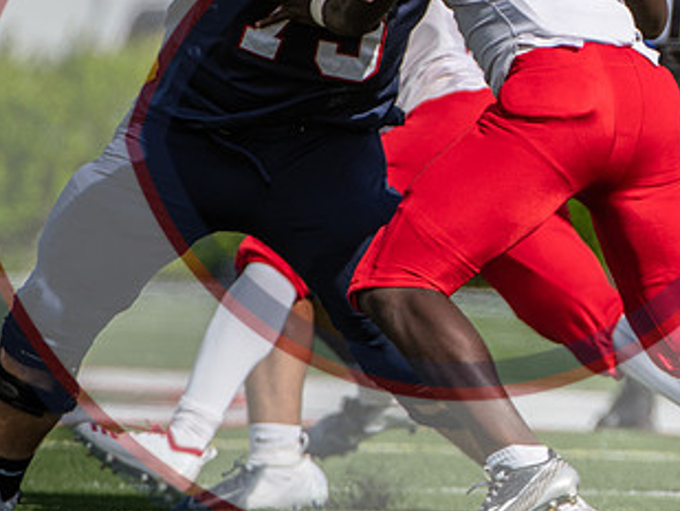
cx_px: 852
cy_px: 67
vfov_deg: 1.4
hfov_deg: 1.8
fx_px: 21499
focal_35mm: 1094
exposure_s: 1/1000
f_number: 4
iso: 64
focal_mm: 380
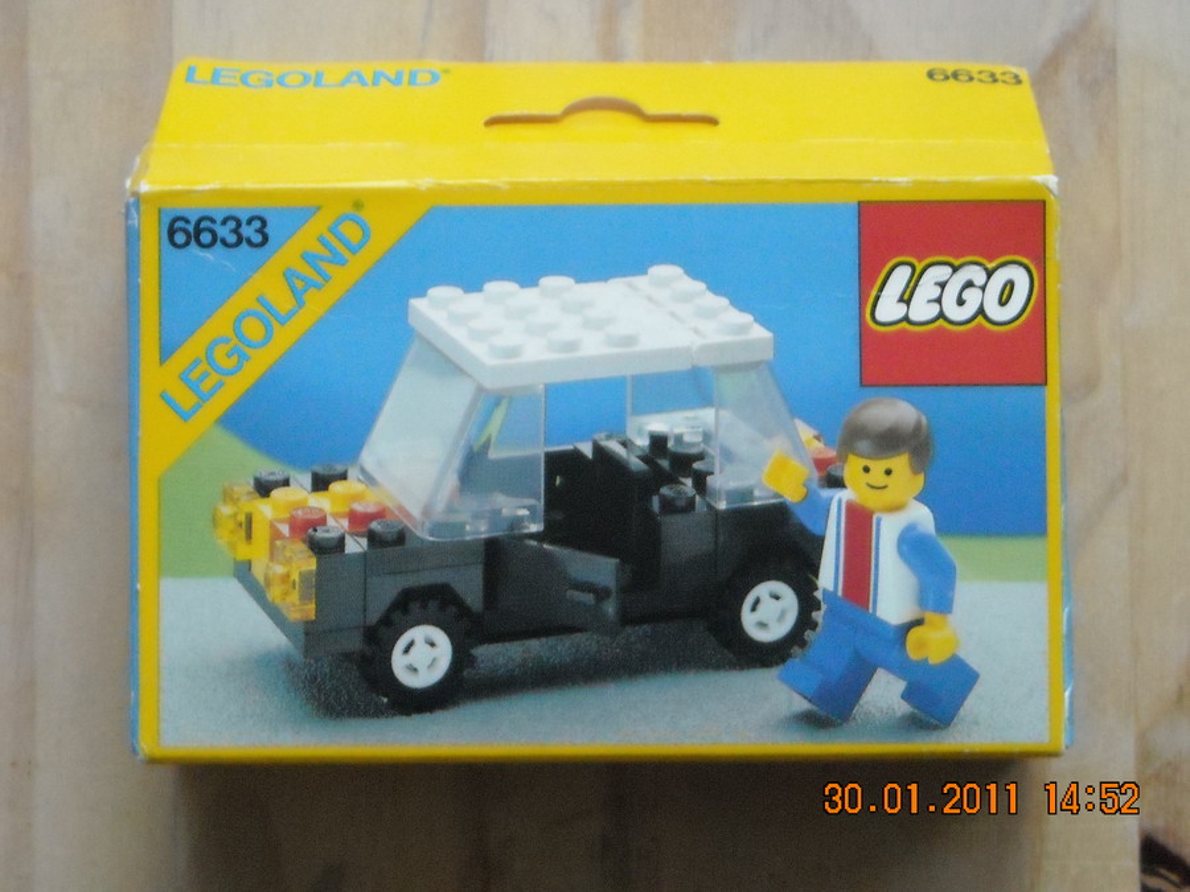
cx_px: 595
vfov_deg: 14.1
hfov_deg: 18.7
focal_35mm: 105
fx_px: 3610
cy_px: 446
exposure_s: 1/49
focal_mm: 17.1
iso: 800
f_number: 4.7
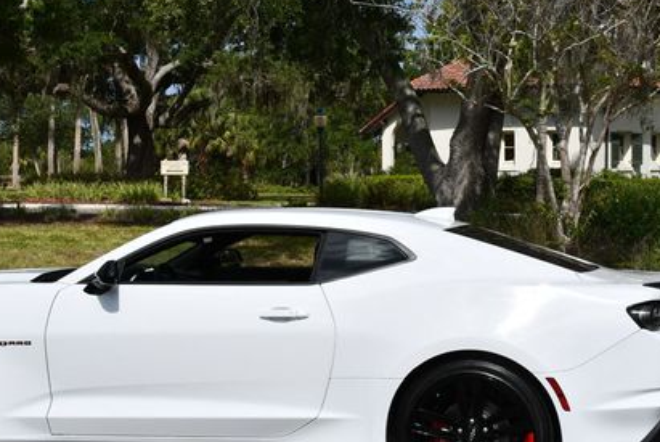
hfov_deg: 25.0
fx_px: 1487
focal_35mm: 81
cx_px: 257
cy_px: 220
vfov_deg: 16.9
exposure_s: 1/320
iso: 100
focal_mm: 26
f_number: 9
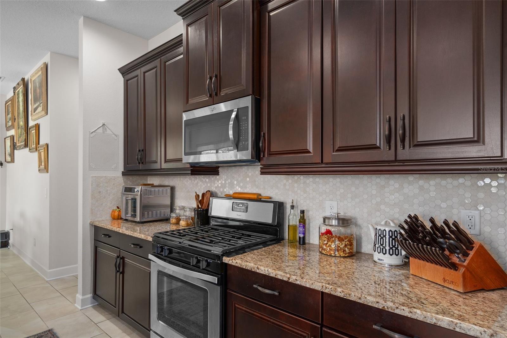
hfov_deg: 84.0
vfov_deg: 61.9
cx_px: 254
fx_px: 282
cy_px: 169
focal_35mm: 20
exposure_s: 1.3
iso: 320
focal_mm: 20
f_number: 8
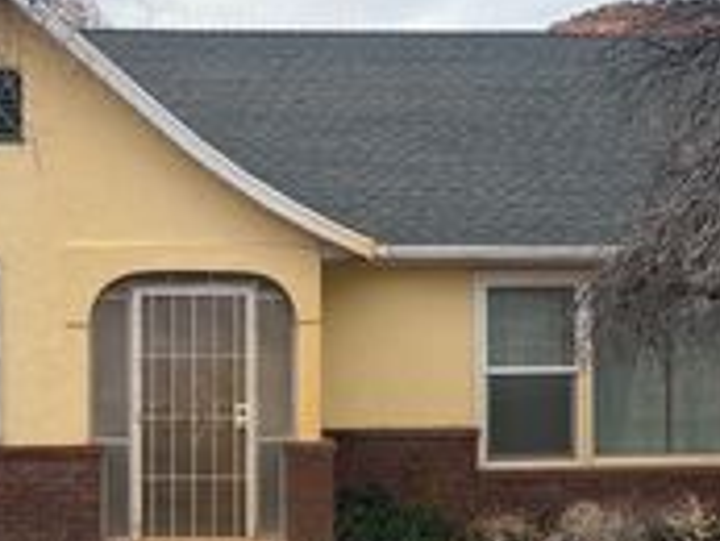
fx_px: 1561
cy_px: 352
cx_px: 241
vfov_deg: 19.6
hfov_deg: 25.8
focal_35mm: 75
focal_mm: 5.1
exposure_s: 1/1441
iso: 50
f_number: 1.6
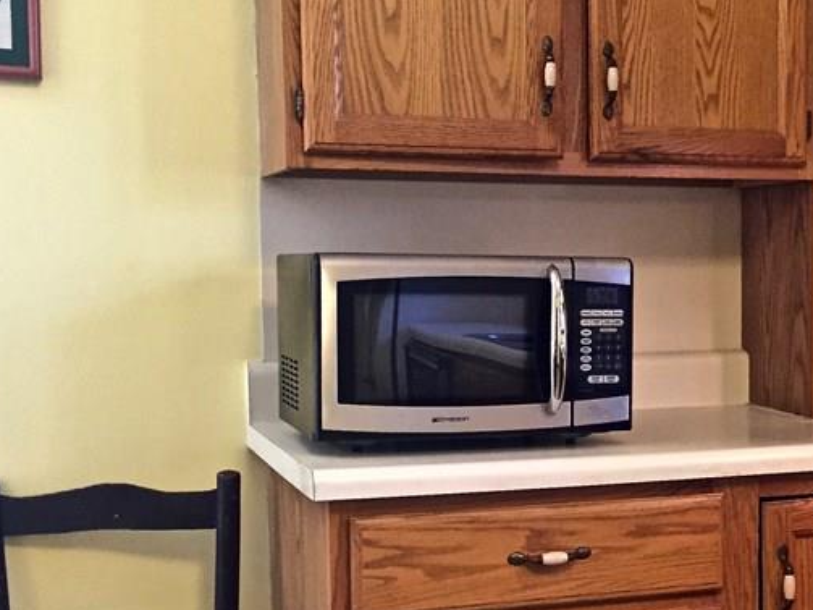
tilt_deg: -3.8
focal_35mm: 59
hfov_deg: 32.0
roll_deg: -0.5
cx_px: 630
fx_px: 1385
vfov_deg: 24.7
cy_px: 385
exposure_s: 1/24
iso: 250
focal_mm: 4.15
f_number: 2.2
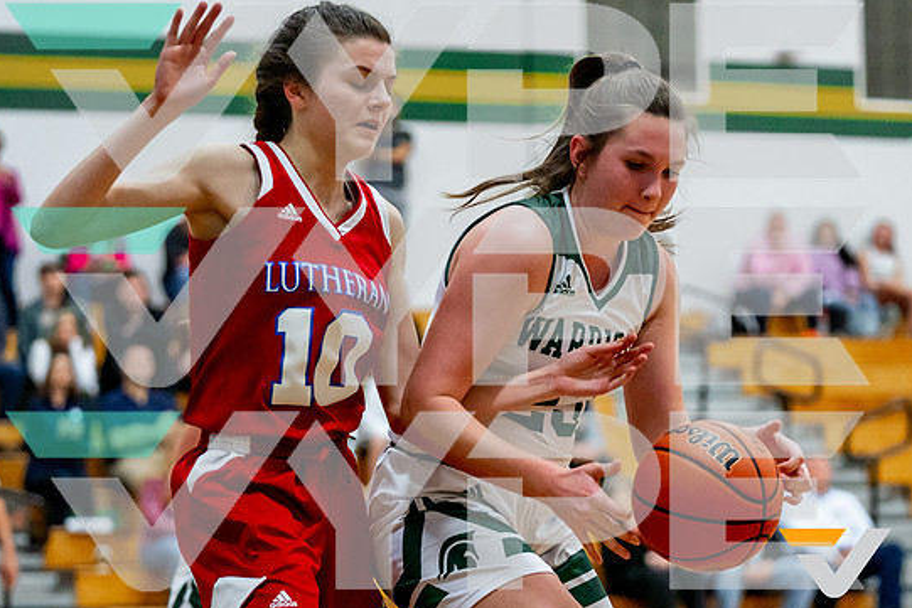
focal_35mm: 140
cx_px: 498
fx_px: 3547
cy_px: 423
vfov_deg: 9.8
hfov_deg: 14.6
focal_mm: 89
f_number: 2.8
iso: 2000
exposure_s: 1/1000
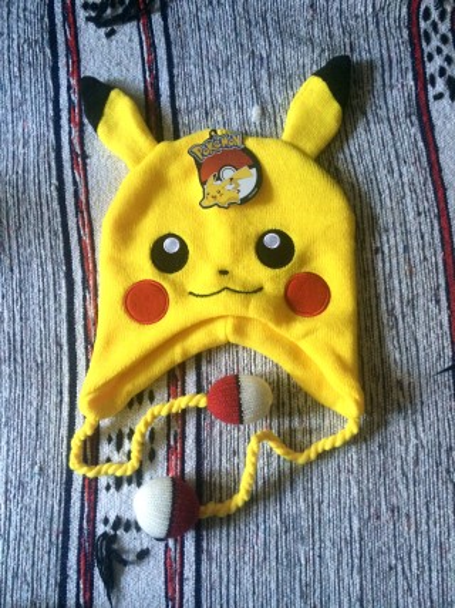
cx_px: 228
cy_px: 304
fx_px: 508
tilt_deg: -83.0
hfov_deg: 48.2
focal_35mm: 29
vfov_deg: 61.7
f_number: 2.2
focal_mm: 4.15
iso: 250
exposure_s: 1/17
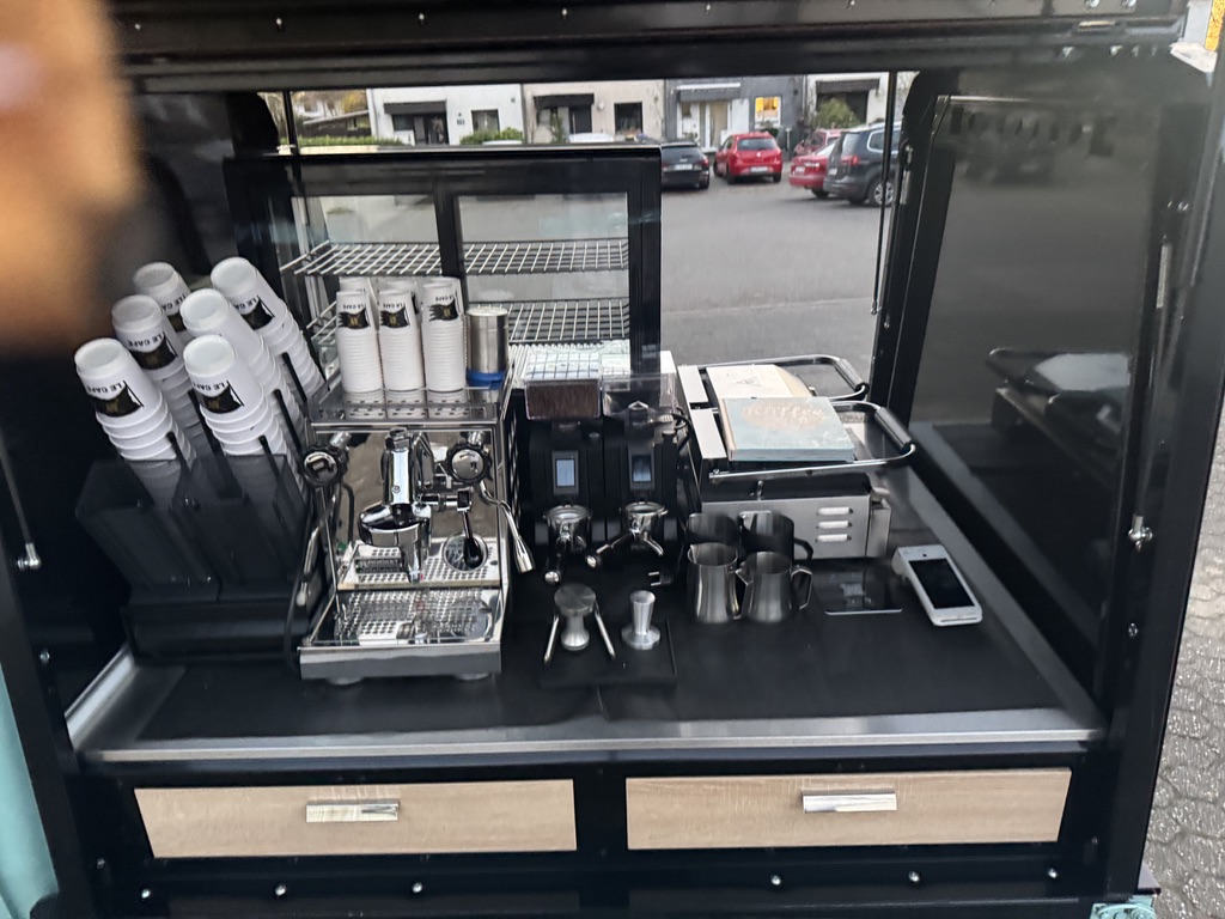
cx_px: 612
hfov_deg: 71.6
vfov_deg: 56.8
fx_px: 849
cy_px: 460
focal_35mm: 24
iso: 800
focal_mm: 6.76
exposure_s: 1/33
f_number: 1.78
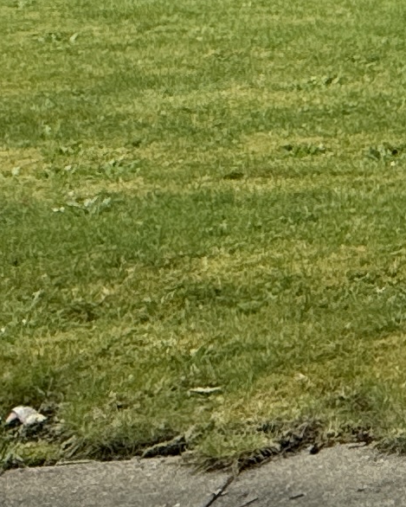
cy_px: -164
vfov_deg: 18.8
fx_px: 1412
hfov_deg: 10.5
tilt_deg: -4.9
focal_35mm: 94
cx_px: 1269
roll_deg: -2.2
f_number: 2.2
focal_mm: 2.22
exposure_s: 1/799
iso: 50
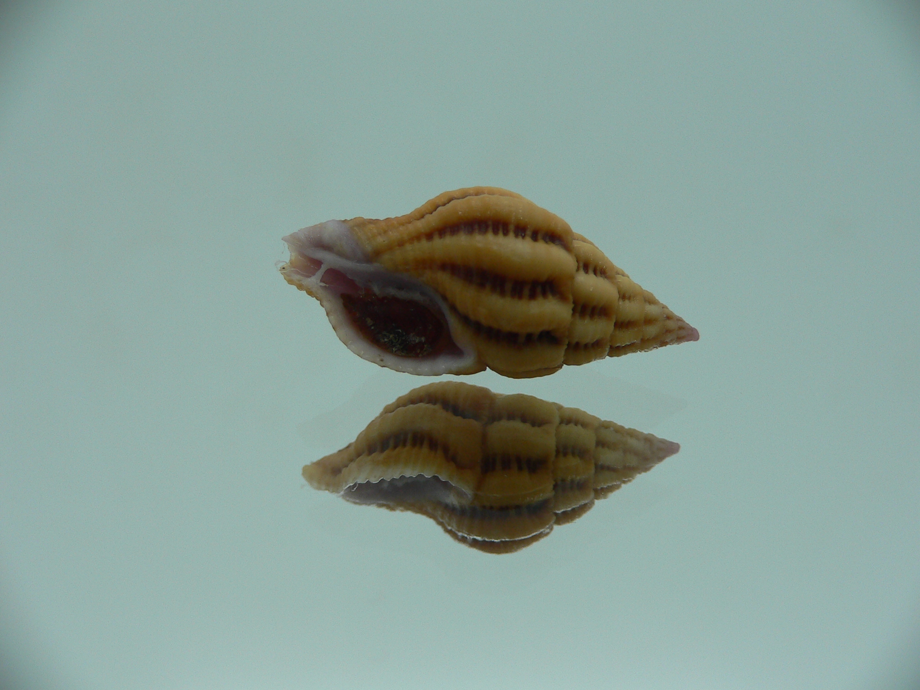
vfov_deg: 40.7
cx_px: 460
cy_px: 345
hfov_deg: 52.6
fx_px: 930
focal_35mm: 35
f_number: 2.8
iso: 80
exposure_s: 1/60
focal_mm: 4.6
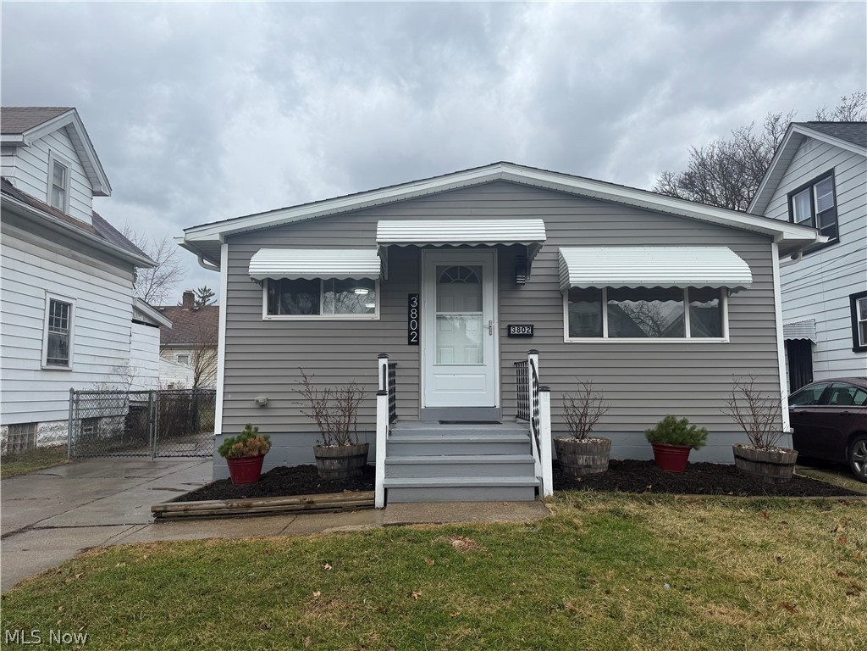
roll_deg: +0.0
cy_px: 326
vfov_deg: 56.8
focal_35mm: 24
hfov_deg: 71.6
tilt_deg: +6.6
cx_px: 434
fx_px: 601
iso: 80
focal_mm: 6.76
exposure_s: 1/1901
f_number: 1.78
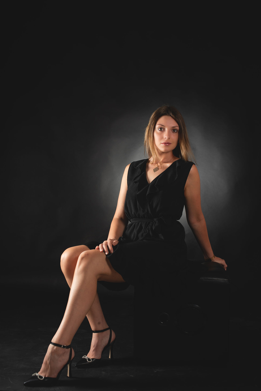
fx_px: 543
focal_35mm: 50
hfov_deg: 27.0
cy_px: 196
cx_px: 130
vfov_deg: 39.6
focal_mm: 50
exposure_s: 1/160
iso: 125
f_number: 5
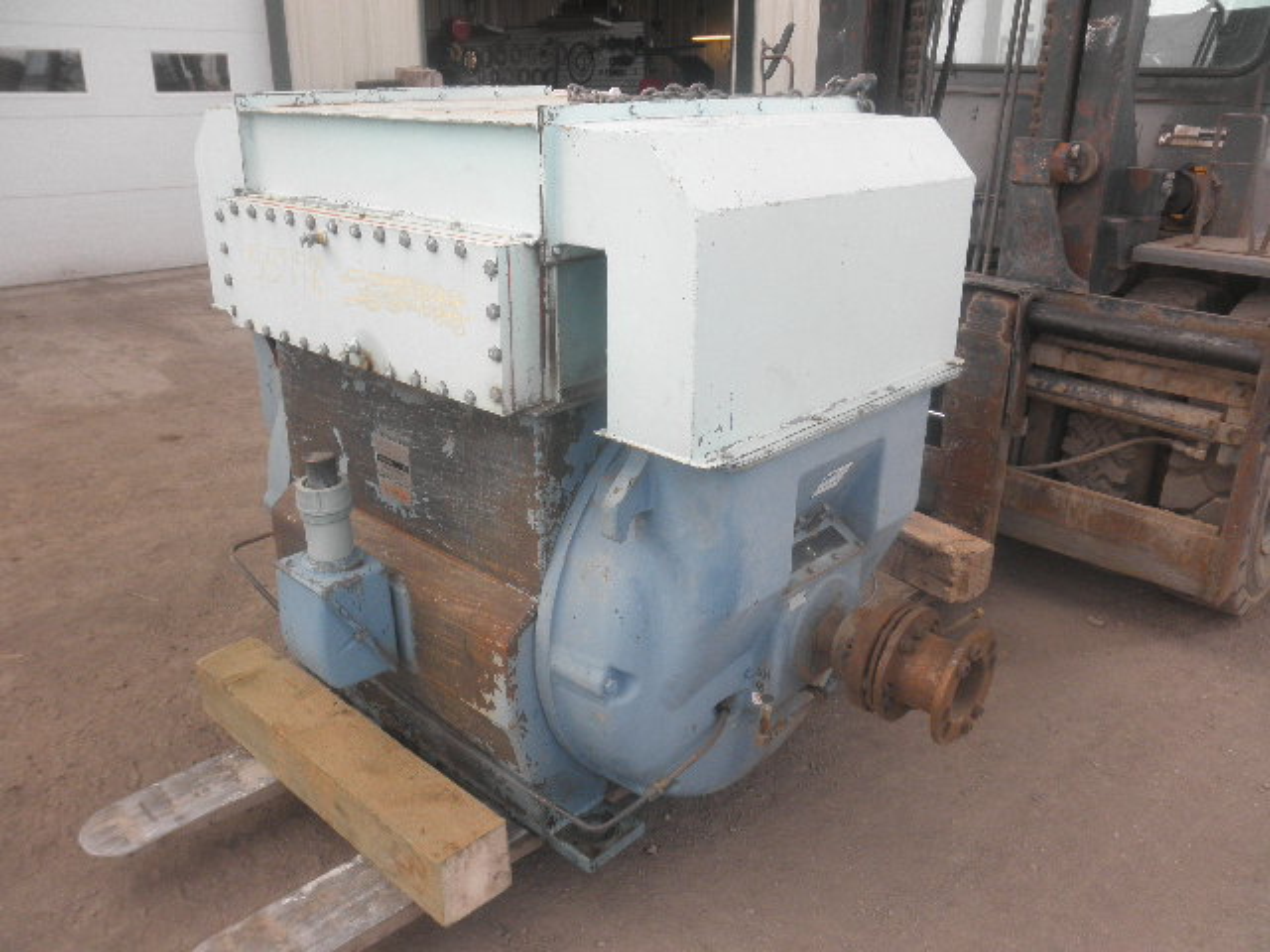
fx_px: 1027
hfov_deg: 63.4
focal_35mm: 28
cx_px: 635
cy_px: 476
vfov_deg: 49.7
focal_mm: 5
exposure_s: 1/200
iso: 64
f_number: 3
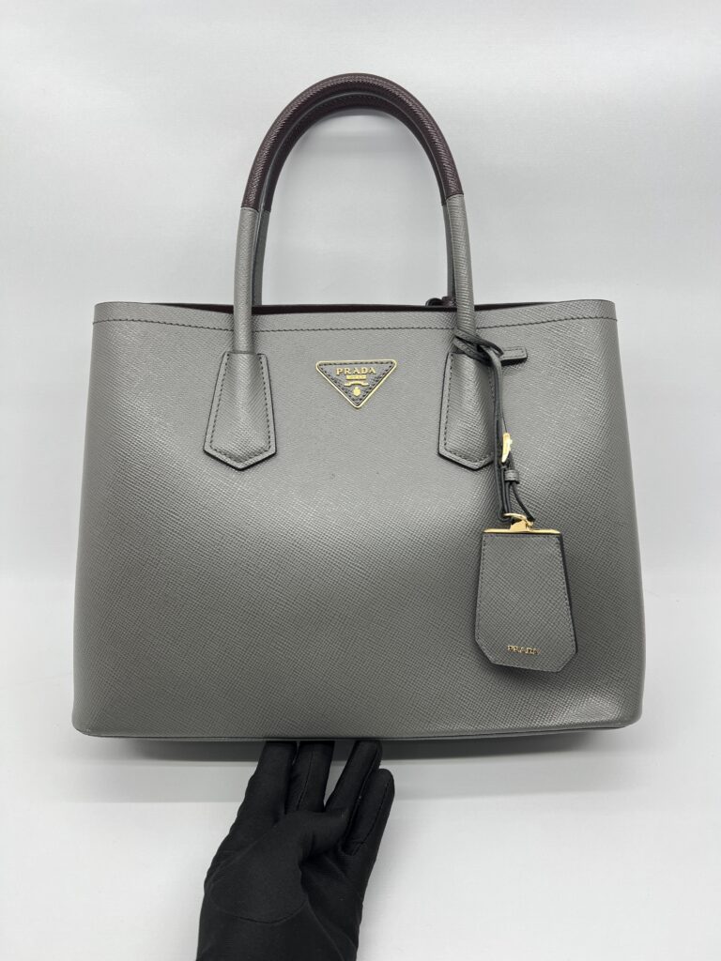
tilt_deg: -26.0
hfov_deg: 53.1
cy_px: 480
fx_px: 722
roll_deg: +0.1
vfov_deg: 67.3
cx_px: 360
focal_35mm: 26
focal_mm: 5.7
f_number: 1.5
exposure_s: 1/109
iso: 32
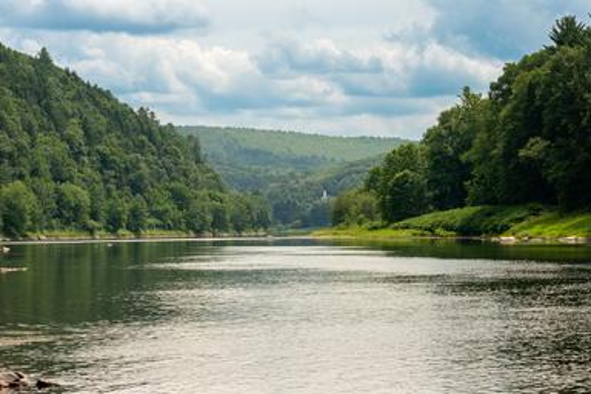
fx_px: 1883
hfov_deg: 17.8
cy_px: 197
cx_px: 296
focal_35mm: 115
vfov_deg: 11.9
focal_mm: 70
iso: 200
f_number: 8
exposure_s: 1/160
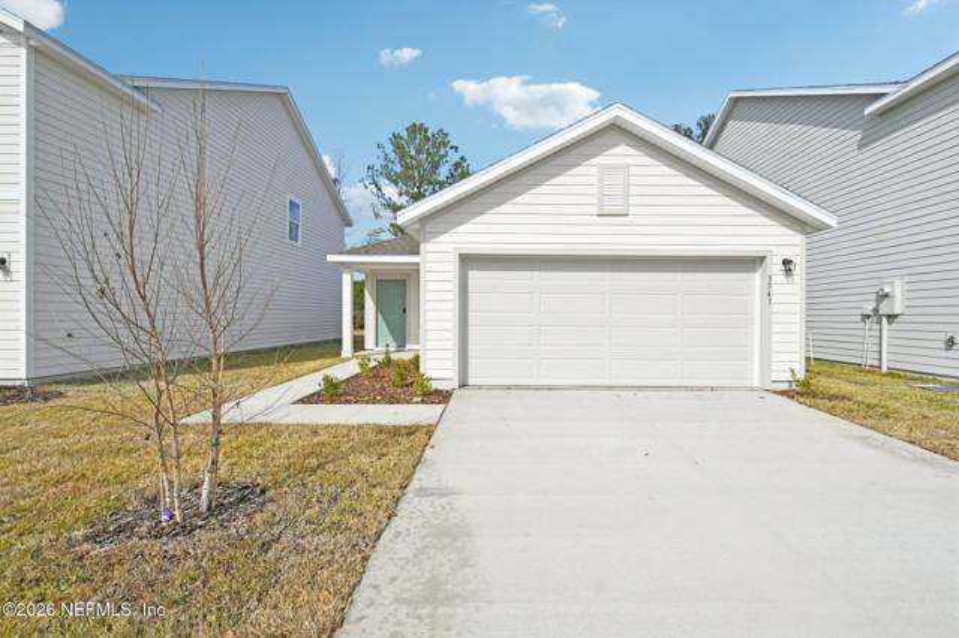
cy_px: 319
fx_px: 399
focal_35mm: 15
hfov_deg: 100.4
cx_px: 480
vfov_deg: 77.3
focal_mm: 10
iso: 400
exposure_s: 1/2000
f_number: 8
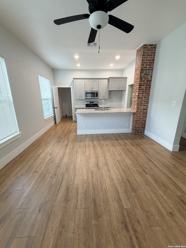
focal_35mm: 14
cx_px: 93
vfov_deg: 102.1
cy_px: 124
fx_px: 100
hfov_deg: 85.7
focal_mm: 2.22
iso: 250
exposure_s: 1/120
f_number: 2.2
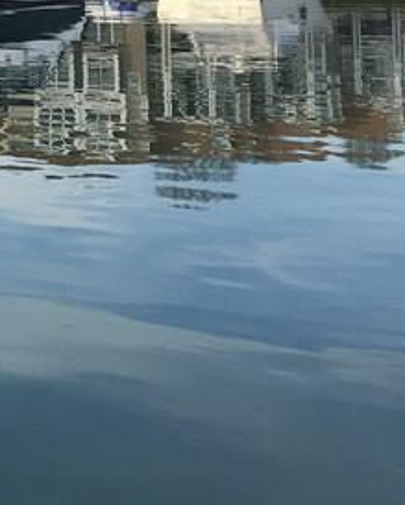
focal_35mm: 106
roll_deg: -0.7
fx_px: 1586
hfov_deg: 12.8
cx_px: -398
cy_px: -161
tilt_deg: +4.3
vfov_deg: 17.0
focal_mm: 4.15
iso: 25
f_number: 2.2
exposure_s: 1/894
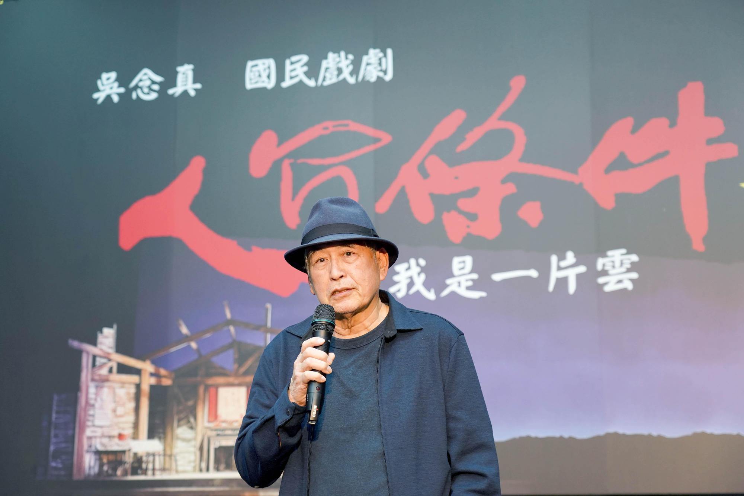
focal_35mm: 65
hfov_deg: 31.0
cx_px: 372
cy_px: 248
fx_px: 1343
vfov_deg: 20.9
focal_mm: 65
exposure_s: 1/100
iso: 1600
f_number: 4
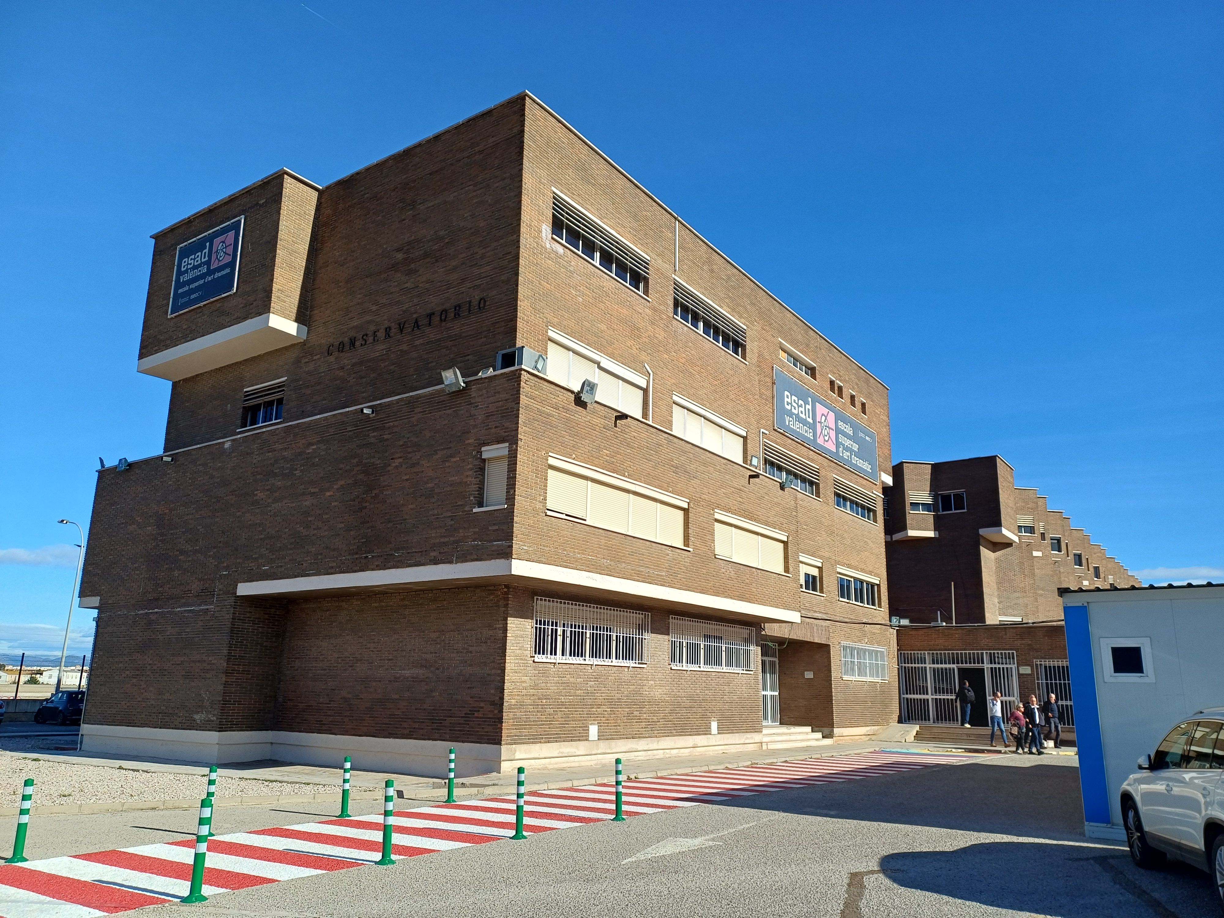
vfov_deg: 54.9
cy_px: 459
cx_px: 612
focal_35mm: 25
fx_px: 884
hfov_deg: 69.4
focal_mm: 4.65
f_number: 1.8
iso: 50
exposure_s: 1/1565
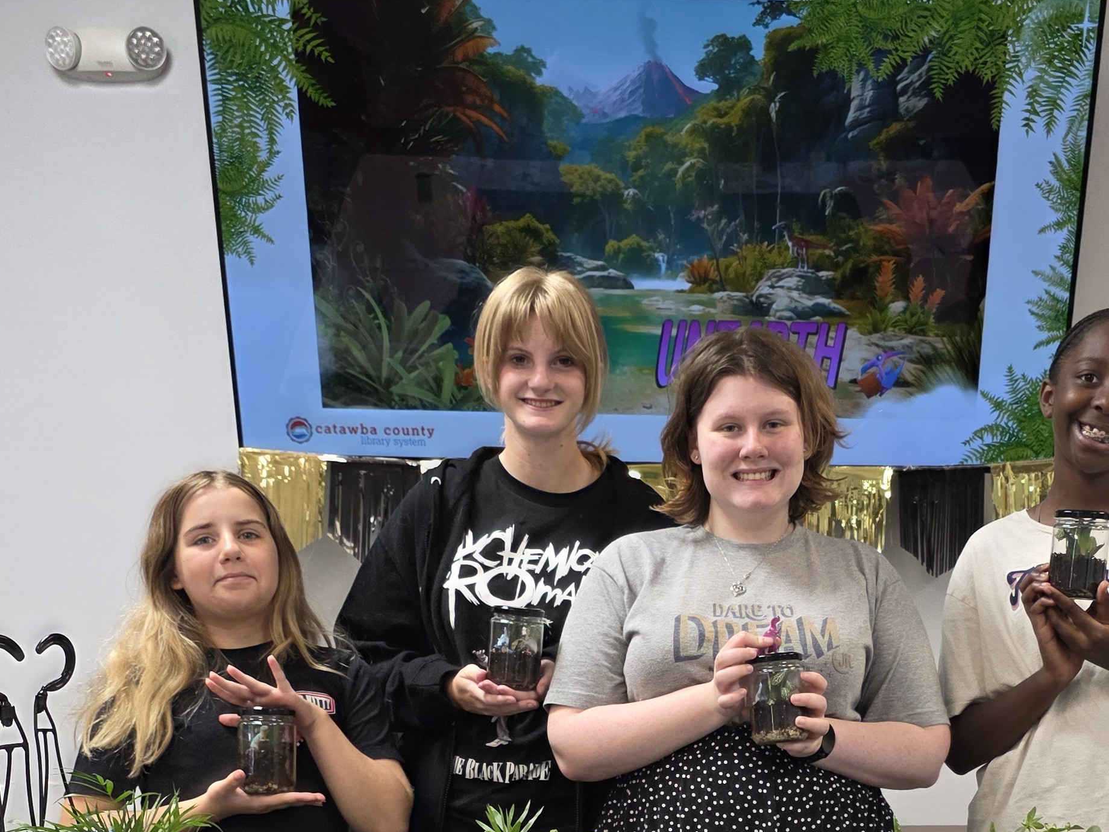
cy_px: 863
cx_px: 714
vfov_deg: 27.2
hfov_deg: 37.9
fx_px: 1602
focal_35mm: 50
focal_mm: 6.3
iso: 320
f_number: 1.7
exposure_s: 1/120
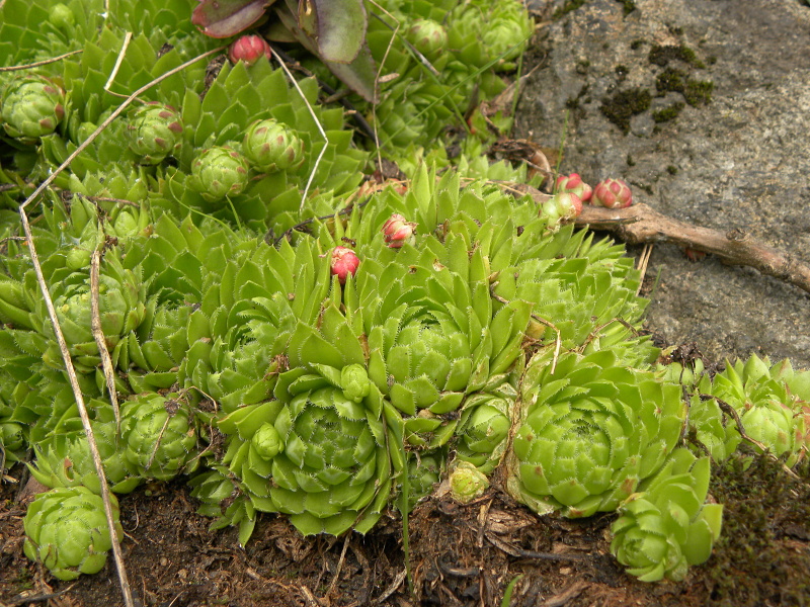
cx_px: 405
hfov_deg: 45.8
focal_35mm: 41
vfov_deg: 35.1
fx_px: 959
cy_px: 304
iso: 100
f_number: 3.5
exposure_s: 1/320
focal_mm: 7.3
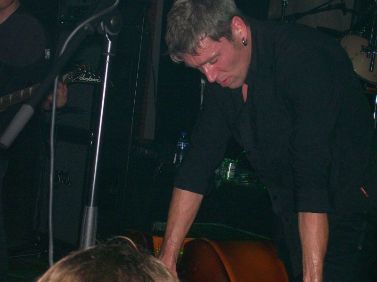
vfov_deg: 16.9
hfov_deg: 22.5
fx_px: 946
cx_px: 188
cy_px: 141
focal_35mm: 87
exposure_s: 1/109
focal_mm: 14.3
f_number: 4.3
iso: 140
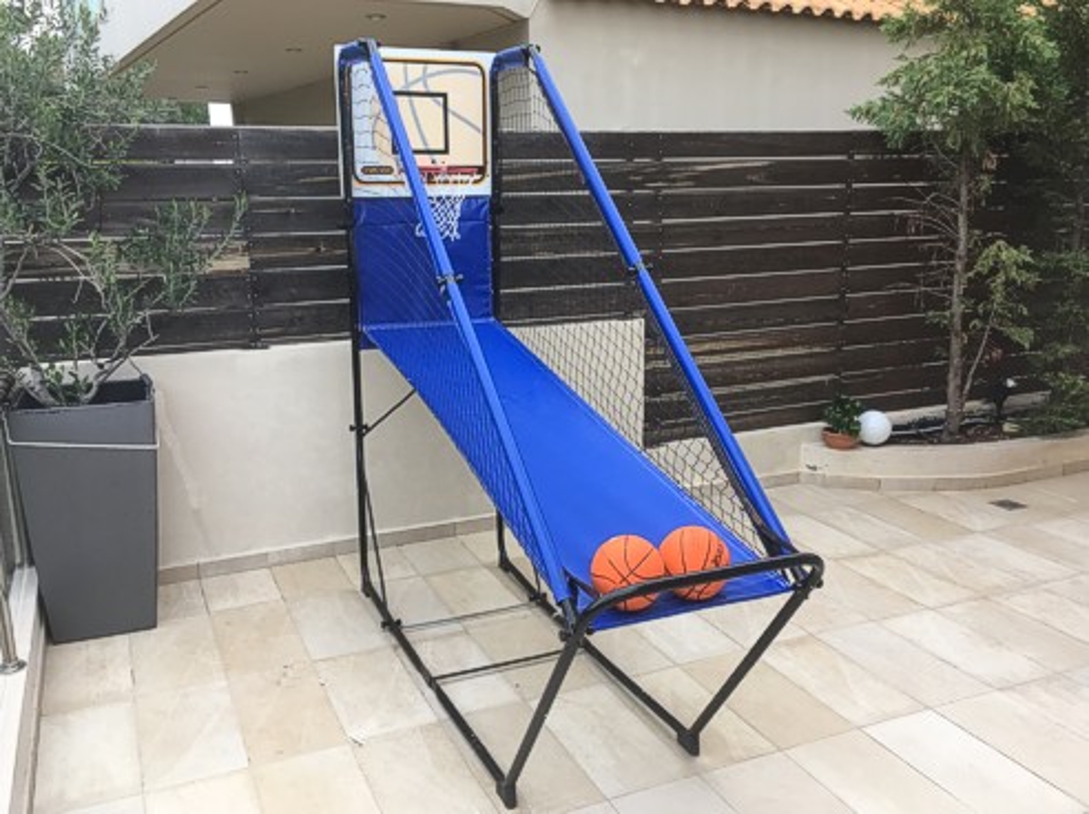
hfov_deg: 61.7
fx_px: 911
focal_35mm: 29
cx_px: 544
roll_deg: +0.5
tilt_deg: -13.4
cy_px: 407
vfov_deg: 48.2
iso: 32
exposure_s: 1/100
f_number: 2.2
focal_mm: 4.15
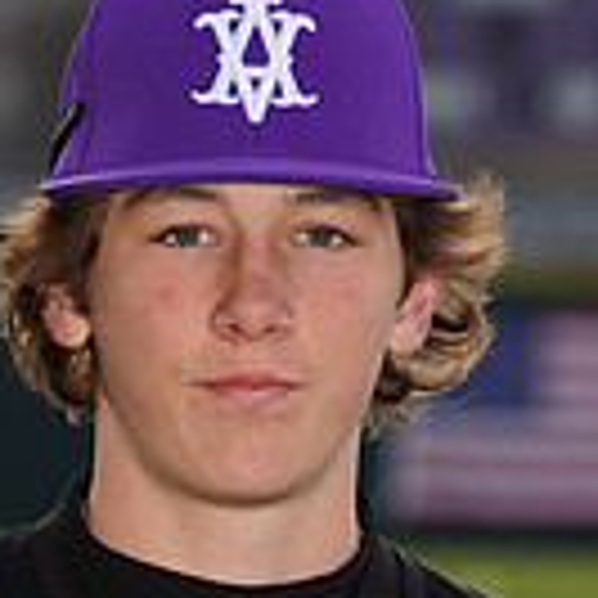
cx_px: 187
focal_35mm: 763
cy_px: 904
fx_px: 14913
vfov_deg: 2.3
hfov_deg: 2.3
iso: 100
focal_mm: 206
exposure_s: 1/200
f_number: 8
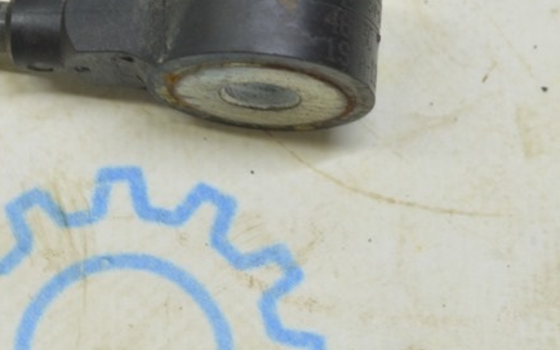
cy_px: 8
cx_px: 37
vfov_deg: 6.6
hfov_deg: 10.5
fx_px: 3024
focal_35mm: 198
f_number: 5.6
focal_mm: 55
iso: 400
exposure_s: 1/20
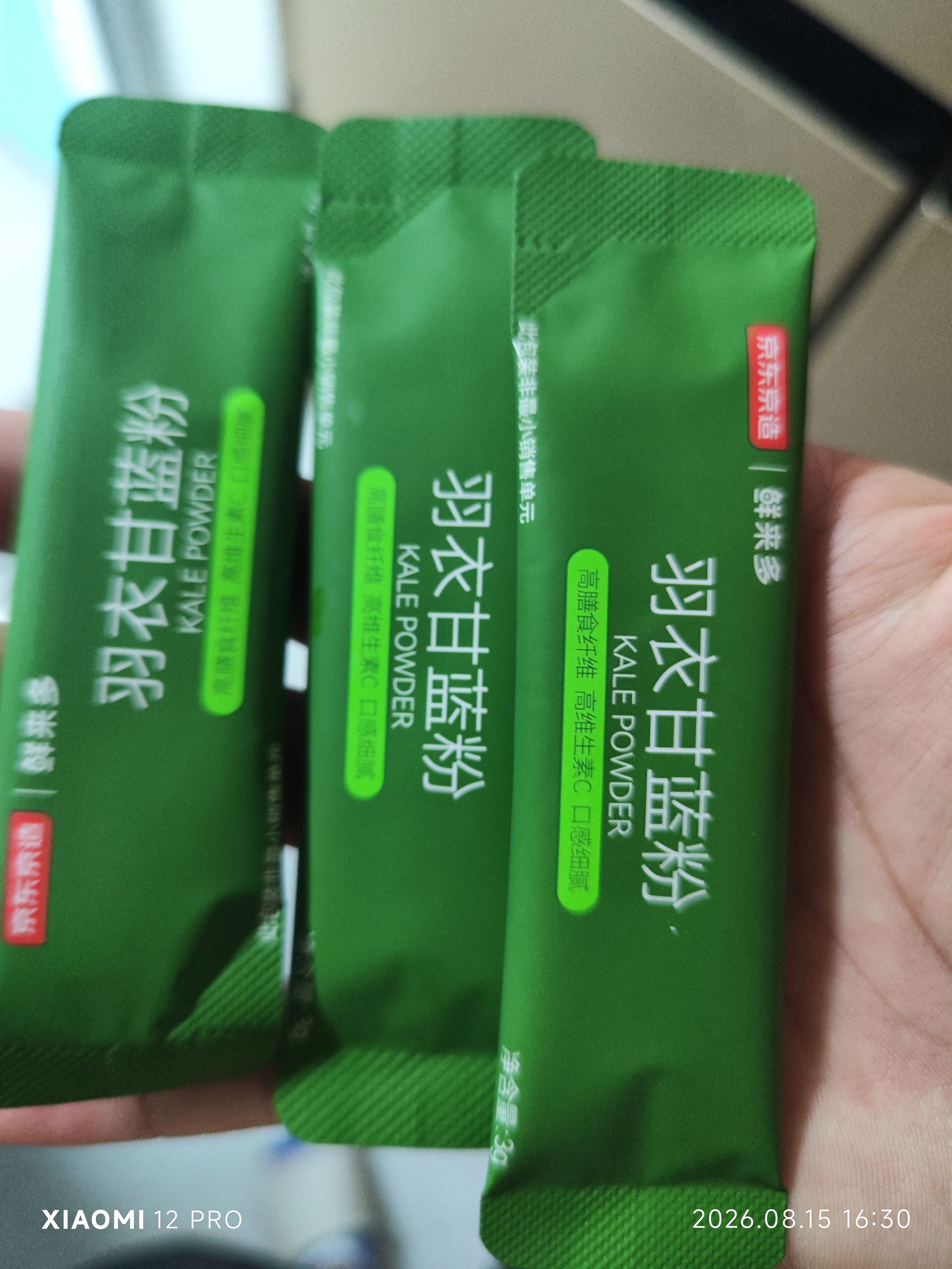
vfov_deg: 71.6
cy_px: 634
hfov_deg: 56.8
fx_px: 880
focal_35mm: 24
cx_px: 476
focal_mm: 6.92
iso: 541
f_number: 1.9
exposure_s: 1/36.4
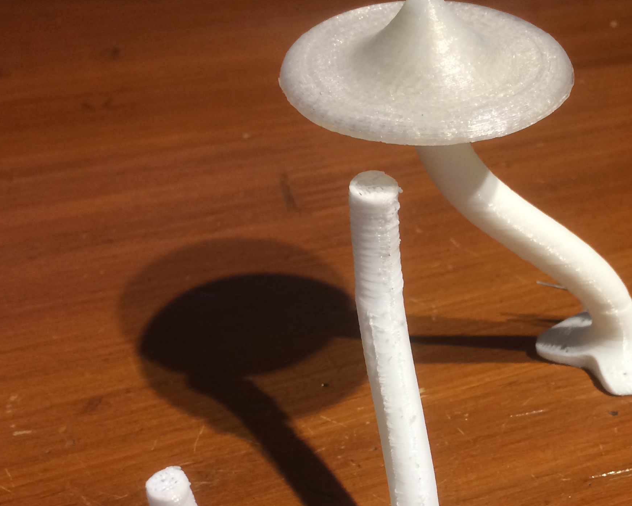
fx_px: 992
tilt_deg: -42.7
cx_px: 473
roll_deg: -5.4
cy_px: 413
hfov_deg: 34.6
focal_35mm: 53
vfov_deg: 28.0
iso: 64
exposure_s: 1/33
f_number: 2.2
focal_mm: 4.15
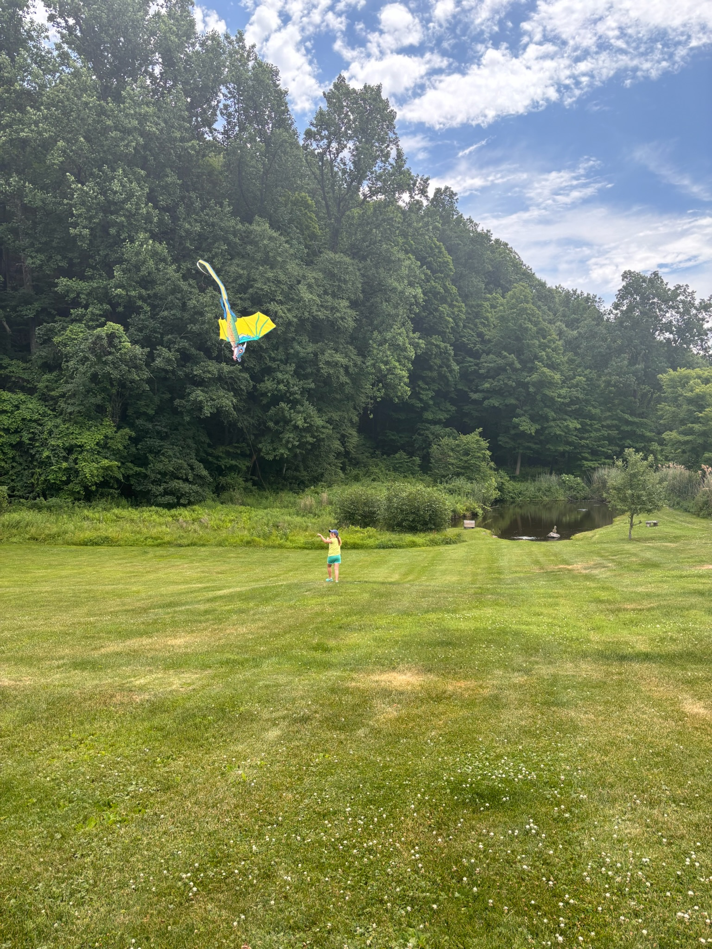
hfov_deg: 53.1
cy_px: 474
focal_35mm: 26
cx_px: 356
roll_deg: +0.7
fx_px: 713
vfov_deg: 67.3
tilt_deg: +2.0
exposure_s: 1/851
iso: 50
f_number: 1.6
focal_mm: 5.96
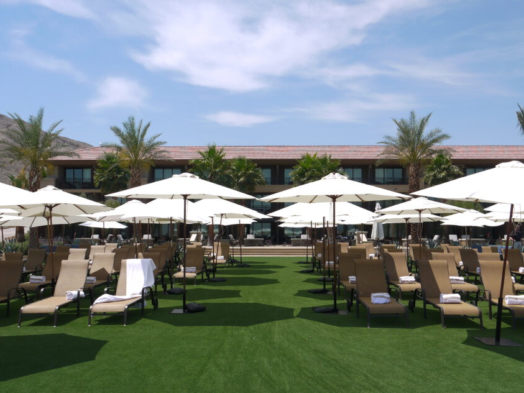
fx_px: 515
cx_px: 263
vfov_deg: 41.6
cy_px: 231
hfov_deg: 54.0
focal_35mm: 34
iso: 160
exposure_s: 1/500
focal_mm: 14
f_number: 8
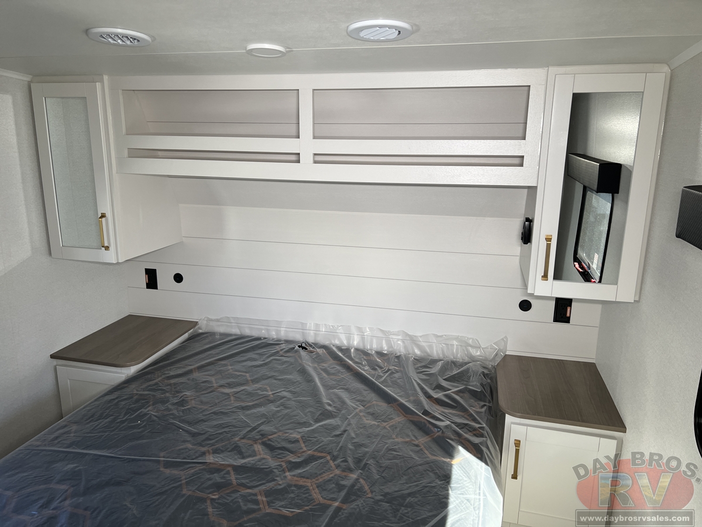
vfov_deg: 53.1
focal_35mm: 26
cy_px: 264
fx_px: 527
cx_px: 351
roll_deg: -2.0
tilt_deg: -13.9
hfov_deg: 67.3
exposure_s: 1/121
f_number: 1.5
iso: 80
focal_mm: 5.7
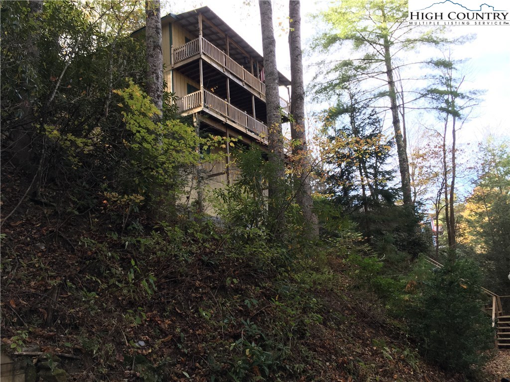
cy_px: 191
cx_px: 255
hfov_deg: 61.7
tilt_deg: +14.9
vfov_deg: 48.2
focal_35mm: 29
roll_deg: +4.2
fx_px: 427
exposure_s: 1/120
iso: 40
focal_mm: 4.15
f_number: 2.2
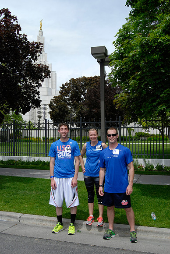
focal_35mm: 34
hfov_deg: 38.4
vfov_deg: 55.1
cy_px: 127
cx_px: 85
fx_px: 244
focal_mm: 23
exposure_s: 1/640
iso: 400
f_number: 10
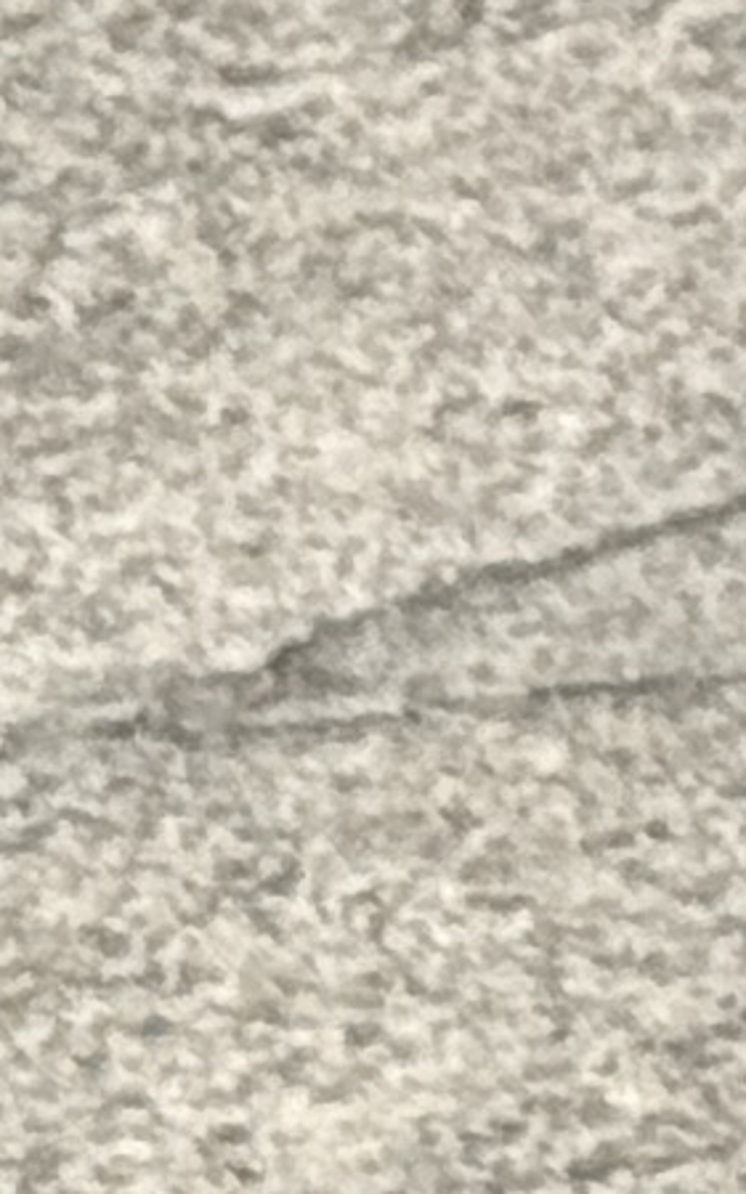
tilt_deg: -10.4
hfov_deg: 2.6
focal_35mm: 456
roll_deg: -0.2
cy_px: -1924
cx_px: 4943
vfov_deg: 4.5
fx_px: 14843
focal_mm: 6.76
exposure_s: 1/4587
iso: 100
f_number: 1.78
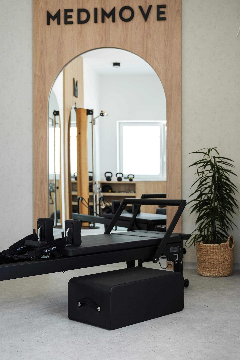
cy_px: 180
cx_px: 120
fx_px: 550
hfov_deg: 24.6
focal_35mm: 55
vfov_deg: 36.2
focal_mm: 36.7
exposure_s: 1/800
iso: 1250
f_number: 2.8
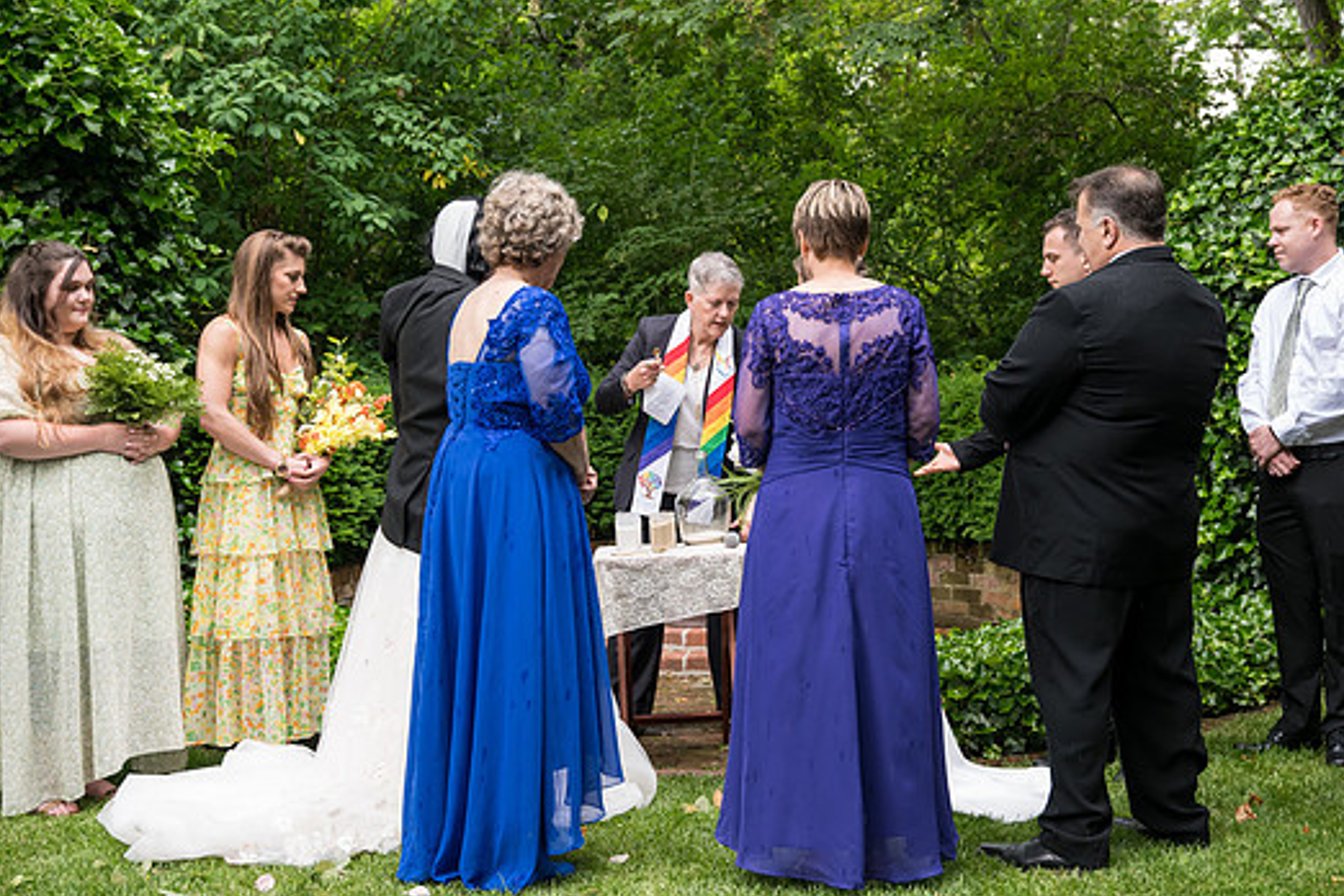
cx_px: 716
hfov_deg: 39.6
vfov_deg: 27.0
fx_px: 1867
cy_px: 416
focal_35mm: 50
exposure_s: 1/400
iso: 1000
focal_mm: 45
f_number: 4
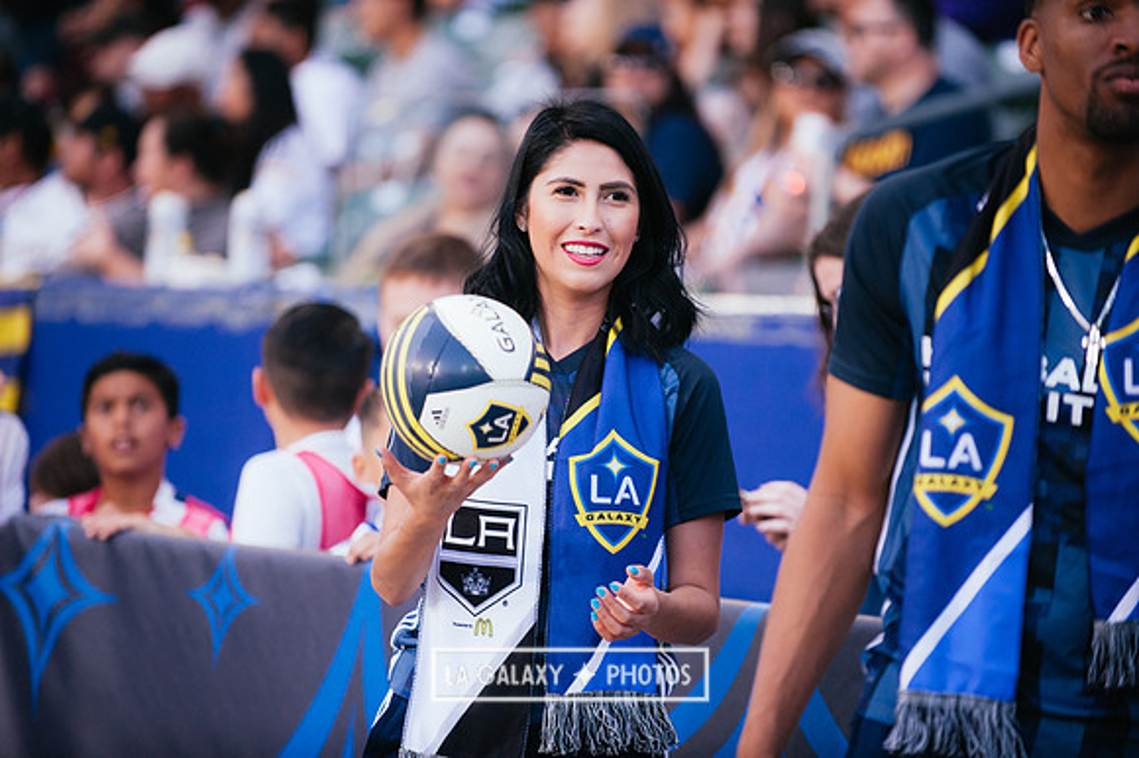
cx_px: 570
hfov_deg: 11.8
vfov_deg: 7.8
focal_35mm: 175
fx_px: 5533
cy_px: 379
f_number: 2.8
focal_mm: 175
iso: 1600
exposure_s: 1/800
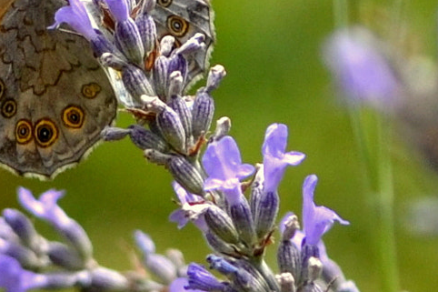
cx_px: 63
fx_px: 7030
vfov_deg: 2.4
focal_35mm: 578
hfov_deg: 3.6
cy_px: 206
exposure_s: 1/1000
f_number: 4.8
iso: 400
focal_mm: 116
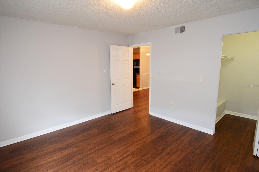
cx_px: 130
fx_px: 129
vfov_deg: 67.3
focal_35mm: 18
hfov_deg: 90.1
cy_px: 86
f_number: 4.5
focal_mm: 12
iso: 1600
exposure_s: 1/60
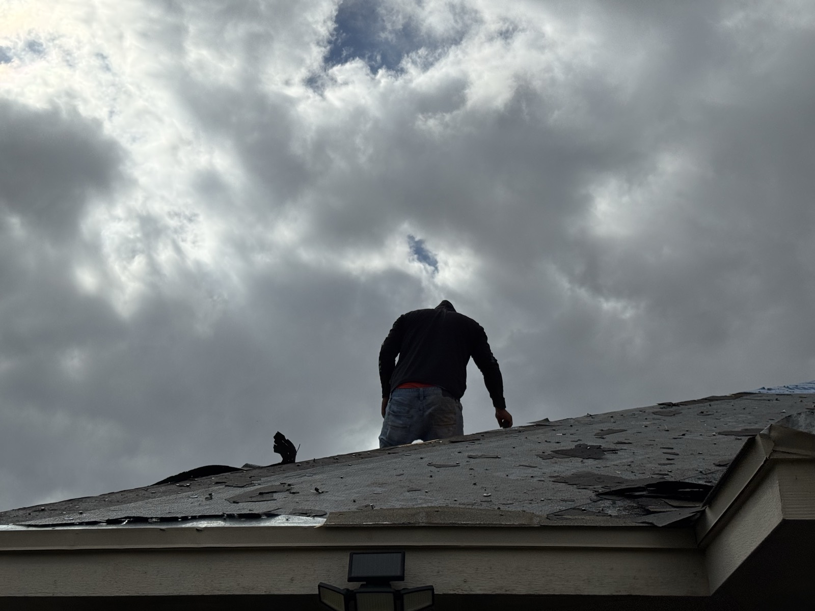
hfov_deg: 39.7
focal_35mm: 48
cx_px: 408
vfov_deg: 30.3
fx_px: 1130
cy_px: 306
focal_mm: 6.76
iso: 50
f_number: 1.78
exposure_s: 1/20000
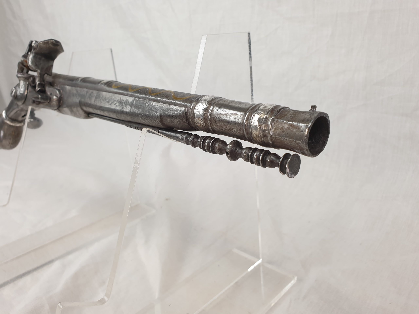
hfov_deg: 67.3
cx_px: 210
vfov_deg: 53.1
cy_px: 157
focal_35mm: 26
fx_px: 315
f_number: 2.4
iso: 80
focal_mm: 4.3
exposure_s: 1/100
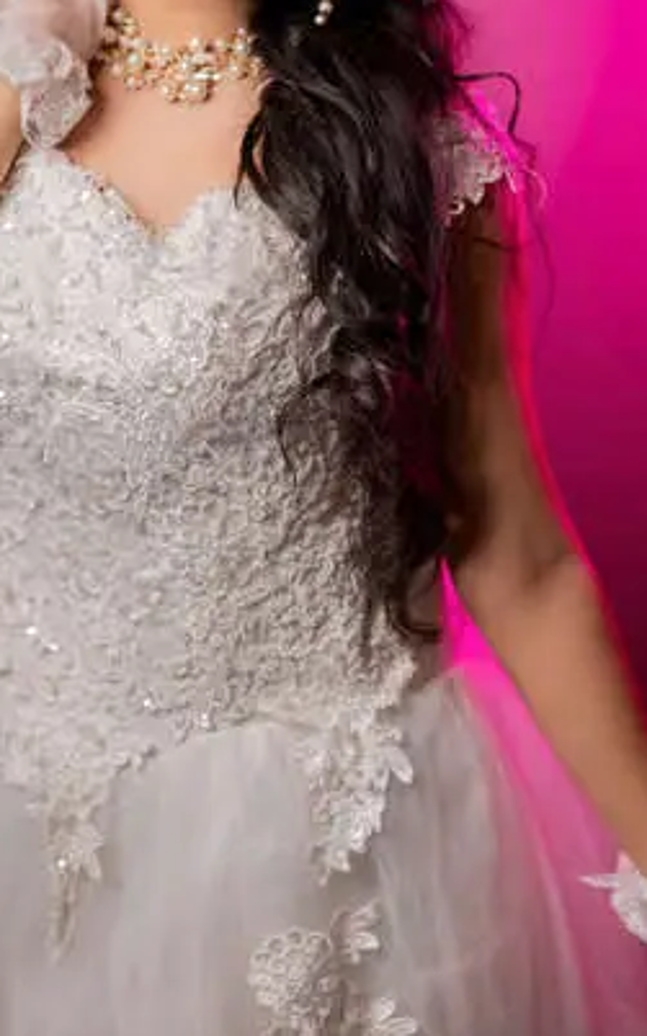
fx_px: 2005
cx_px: 295
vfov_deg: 28.9
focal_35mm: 71
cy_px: 420
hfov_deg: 18.3
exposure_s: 1/160
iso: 80
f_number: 1.4
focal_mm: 35
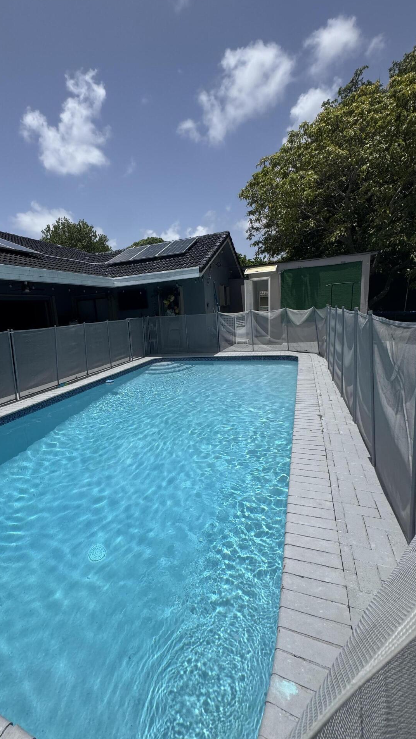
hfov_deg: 66.5
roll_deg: +4.6
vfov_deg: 99.4
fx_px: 314
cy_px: 376
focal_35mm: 16
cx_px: 169
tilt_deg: -11.9
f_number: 2.2
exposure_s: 1/3106
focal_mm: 2.22
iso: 50
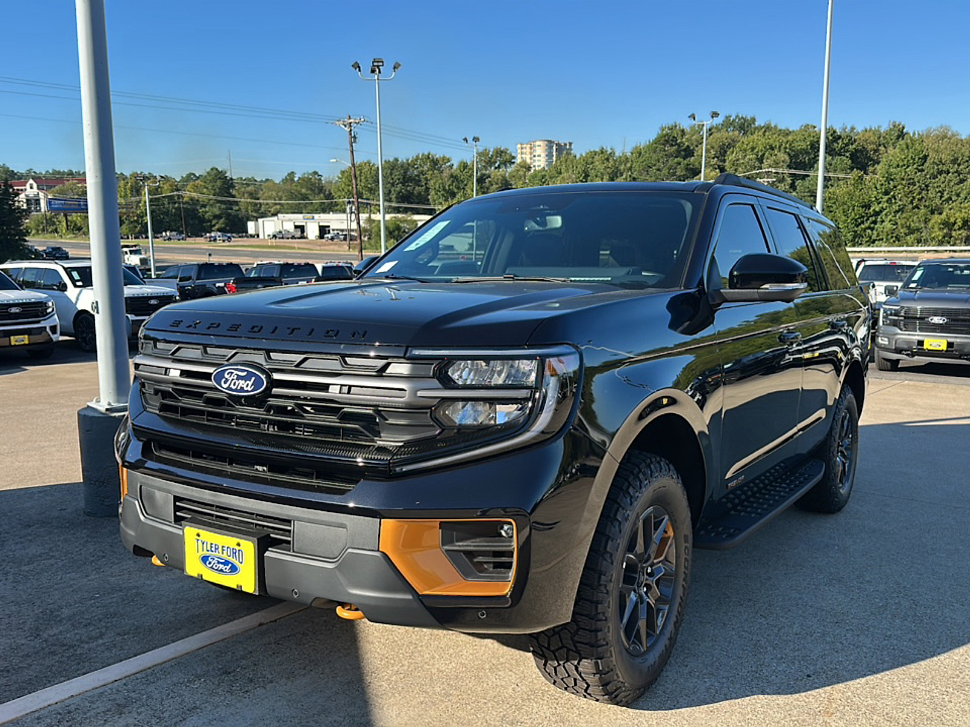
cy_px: 364
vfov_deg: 54.9
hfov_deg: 69.4
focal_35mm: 25
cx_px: 485
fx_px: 701
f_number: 1.78
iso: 80
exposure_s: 1/2119
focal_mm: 6.86
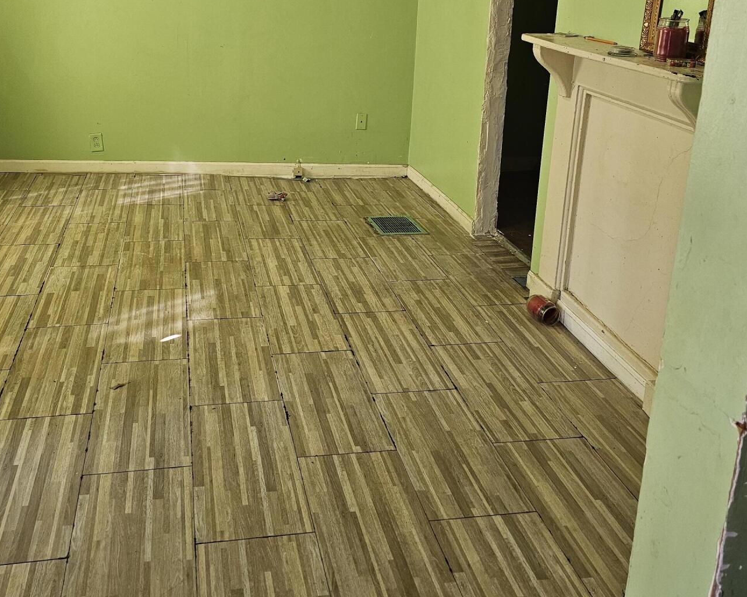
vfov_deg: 40.8
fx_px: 774
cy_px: 137
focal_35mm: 35
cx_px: 321
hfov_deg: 51.4
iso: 250
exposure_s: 1/120
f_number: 1.7
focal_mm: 6.3
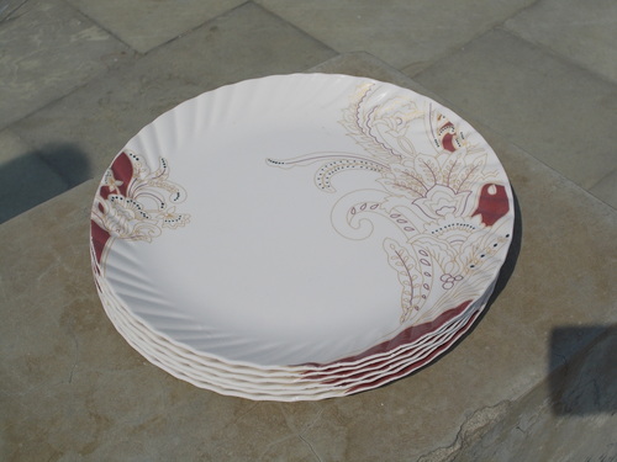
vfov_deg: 25.2
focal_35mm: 58
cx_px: 308
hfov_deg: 33.2
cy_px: 231
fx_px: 1034
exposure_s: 1/250
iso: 80
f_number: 12.3
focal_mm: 10.3
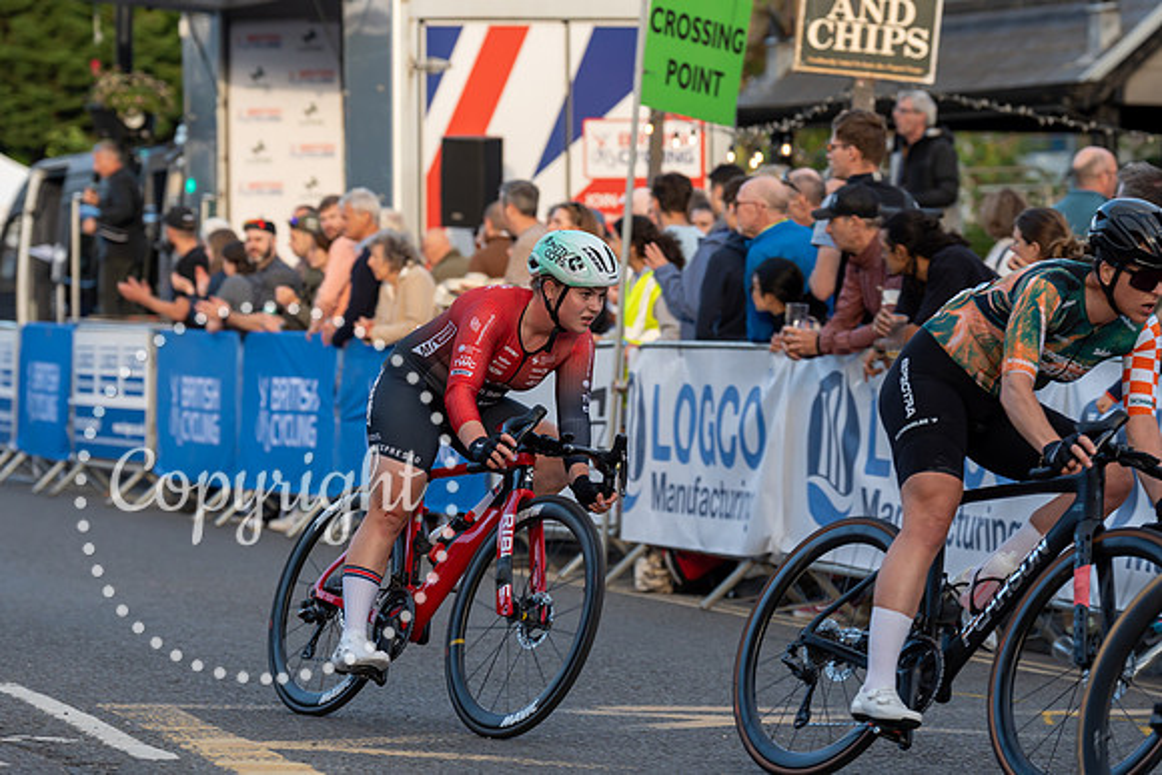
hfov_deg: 13.0
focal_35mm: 158
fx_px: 5113
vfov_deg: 8.7
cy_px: 303
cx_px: 562
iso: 400
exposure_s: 1/800
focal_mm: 122
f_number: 3.5
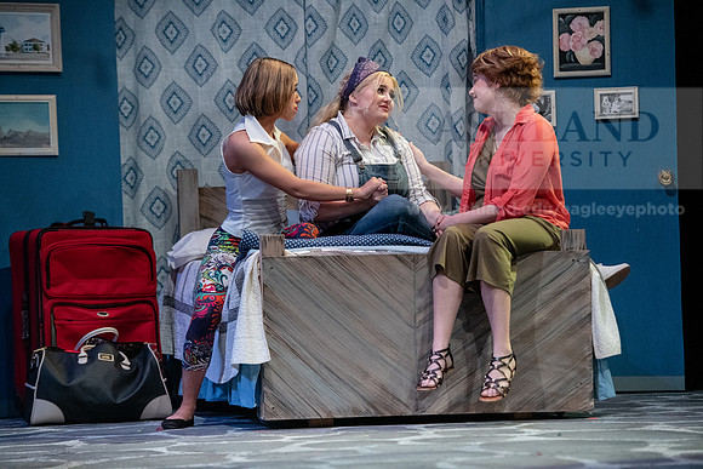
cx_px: 352
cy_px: 234
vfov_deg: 10.2
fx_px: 2637
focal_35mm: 135
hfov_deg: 15.2
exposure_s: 1/400
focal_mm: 135
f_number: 3.5
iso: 4000
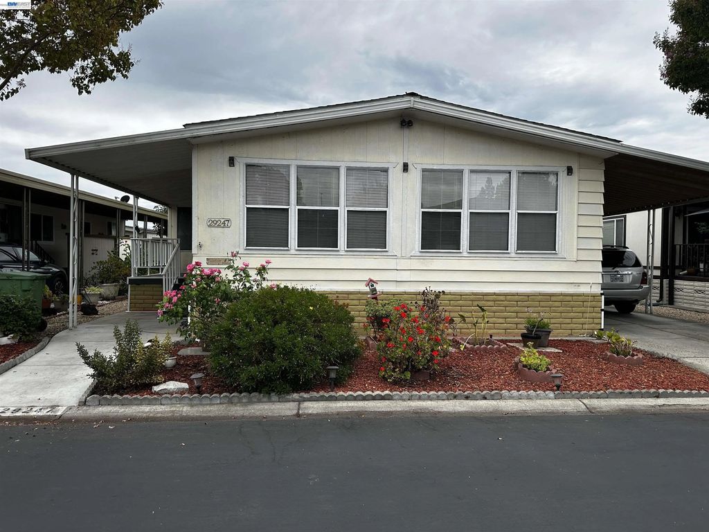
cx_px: 354
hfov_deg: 71.6
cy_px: 266
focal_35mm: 24
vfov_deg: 56.8
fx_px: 492
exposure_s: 1/3472
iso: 80
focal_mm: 6.86
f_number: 1.78
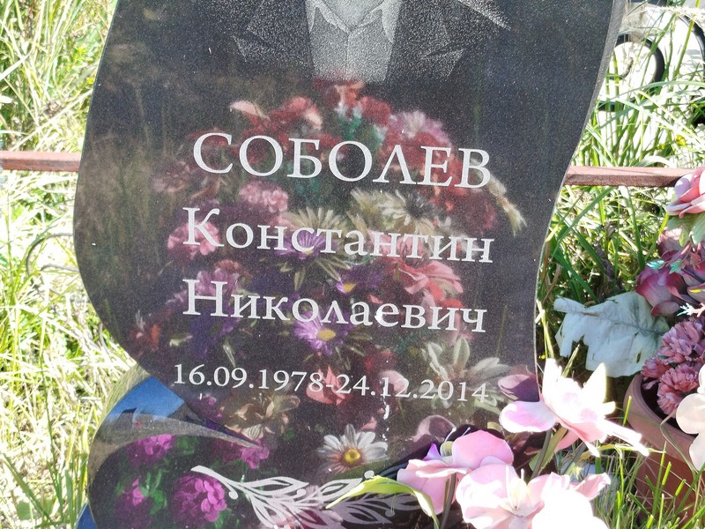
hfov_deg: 71.6
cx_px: 352
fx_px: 489
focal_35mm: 24
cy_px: 264
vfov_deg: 56.8
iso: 50
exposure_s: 1/100
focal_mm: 5.31
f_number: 1.7
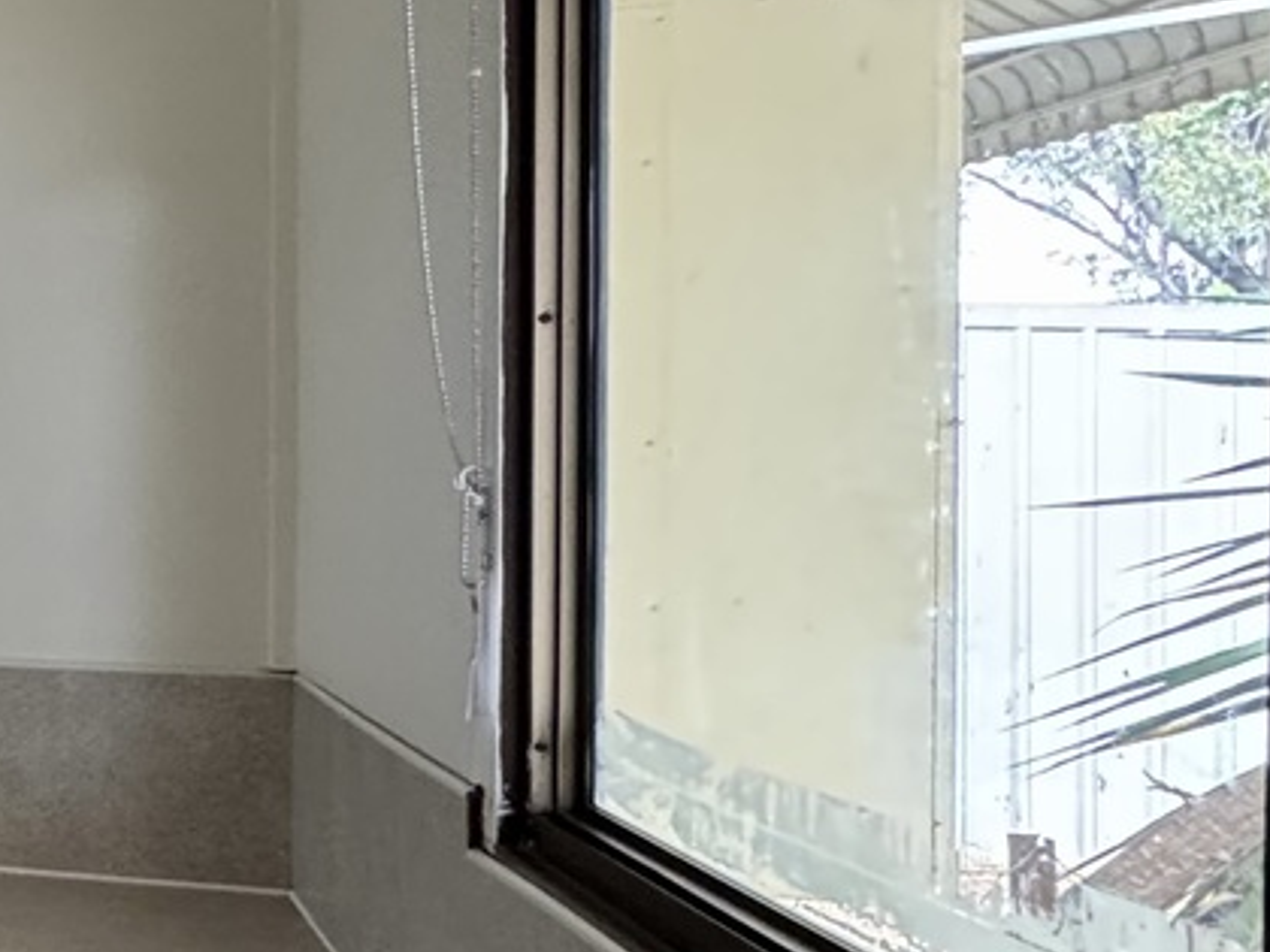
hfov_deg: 23.1
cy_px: 503
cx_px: -946
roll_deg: +1.0
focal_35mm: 50
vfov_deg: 29.1
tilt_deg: -0.9
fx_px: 1834
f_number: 2.2
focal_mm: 2.22
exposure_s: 1/91
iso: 320
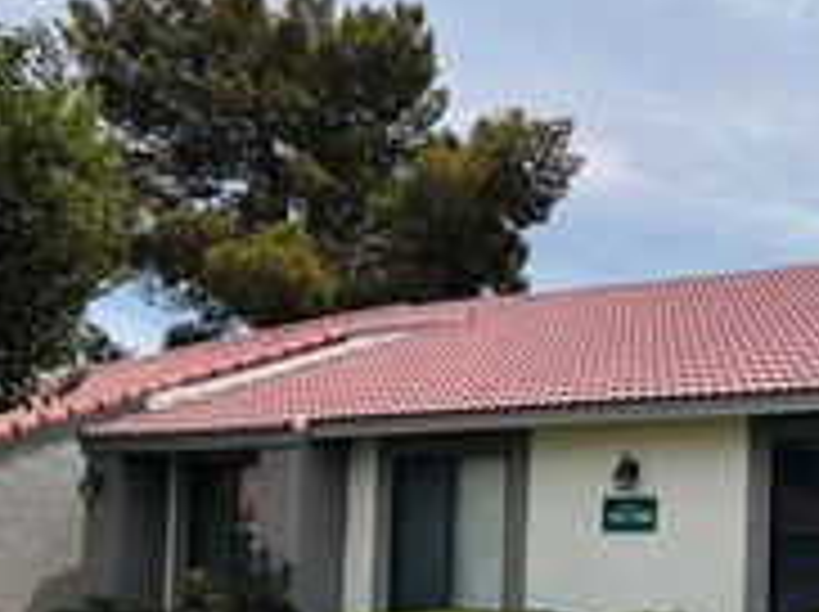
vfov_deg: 21.8
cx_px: 976
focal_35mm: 66
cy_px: 538
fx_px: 1559
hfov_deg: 26.3
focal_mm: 6.76
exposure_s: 1/10417
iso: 80
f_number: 1.78
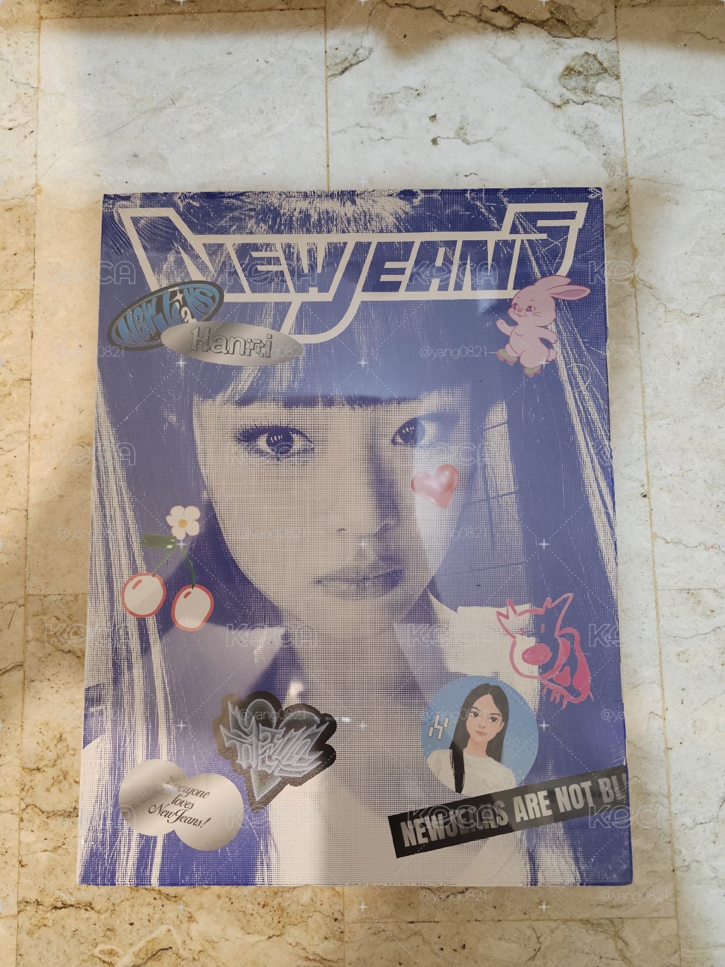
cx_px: 362
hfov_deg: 58.9
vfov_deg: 73.9
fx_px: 642
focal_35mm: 23
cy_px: 484
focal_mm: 6.3
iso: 800
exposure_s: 1/60
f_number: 1.7
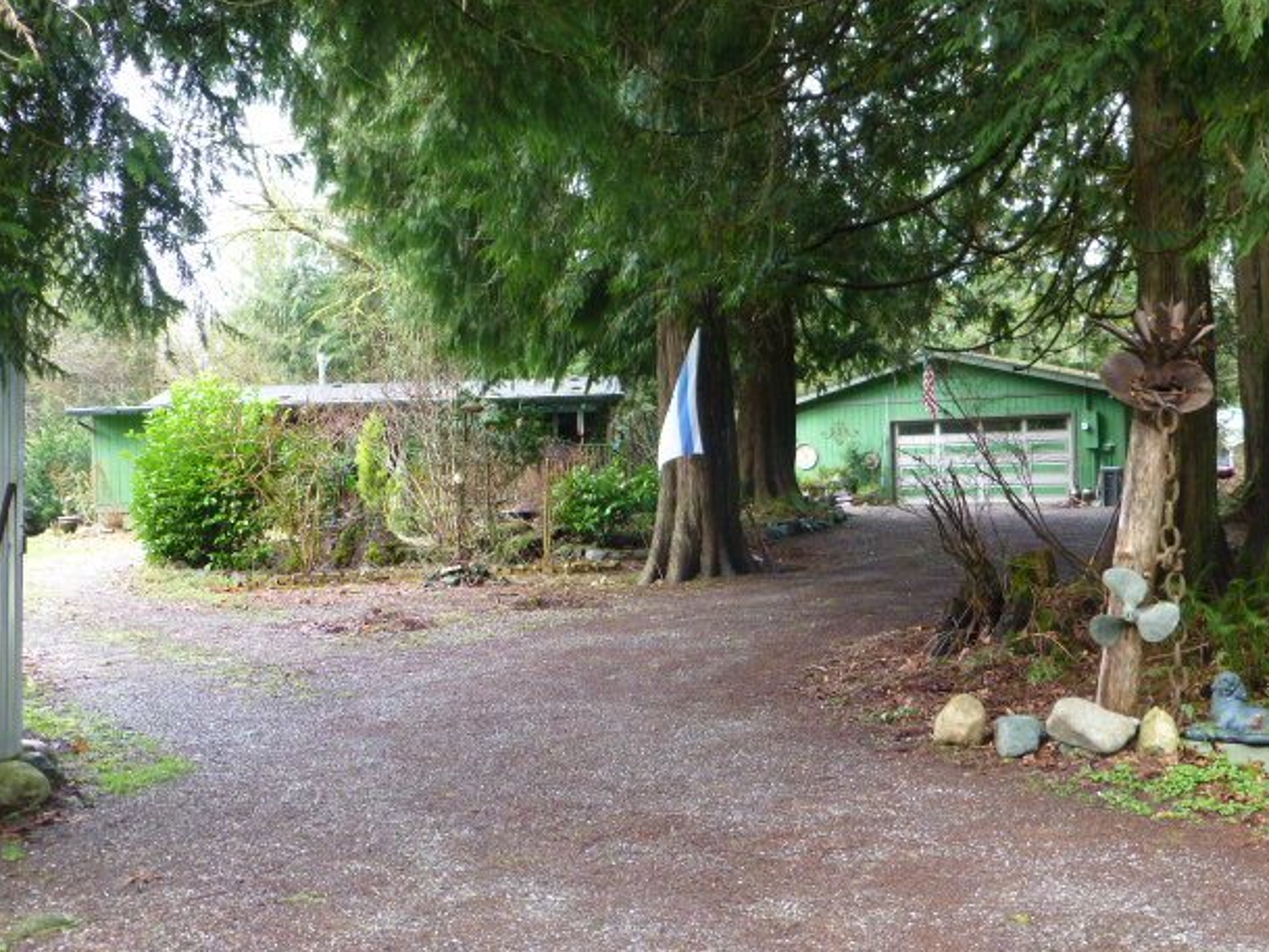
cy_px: 465
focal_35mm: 41
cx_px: 663
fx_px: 1503
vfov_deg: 35.1
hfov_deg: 45.8
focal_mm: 6.9
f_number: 3.9
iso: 320
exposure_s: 1/60
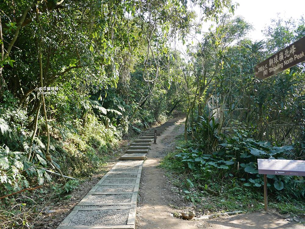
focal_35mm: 28
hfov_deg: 63.4
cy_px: 114
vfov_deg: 49.8
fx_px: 247
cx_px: 152
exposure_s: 1/400
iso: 200
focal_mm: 14
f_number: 2.5
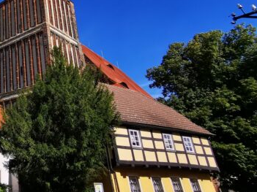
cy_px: 57
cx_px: -23
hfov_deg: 42.1
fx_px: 260
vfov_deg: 39.9
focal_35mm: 35
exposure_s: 1/1385
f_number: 2.2
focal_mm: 2.35
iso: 50
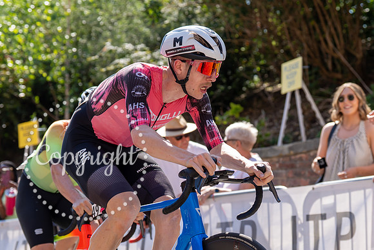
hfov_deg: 17.8
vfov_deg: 11.9
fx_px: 1196
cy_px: 132
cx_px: 182
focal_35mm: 115
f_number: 3.5
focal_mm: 74
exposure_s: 1/1000
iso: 200
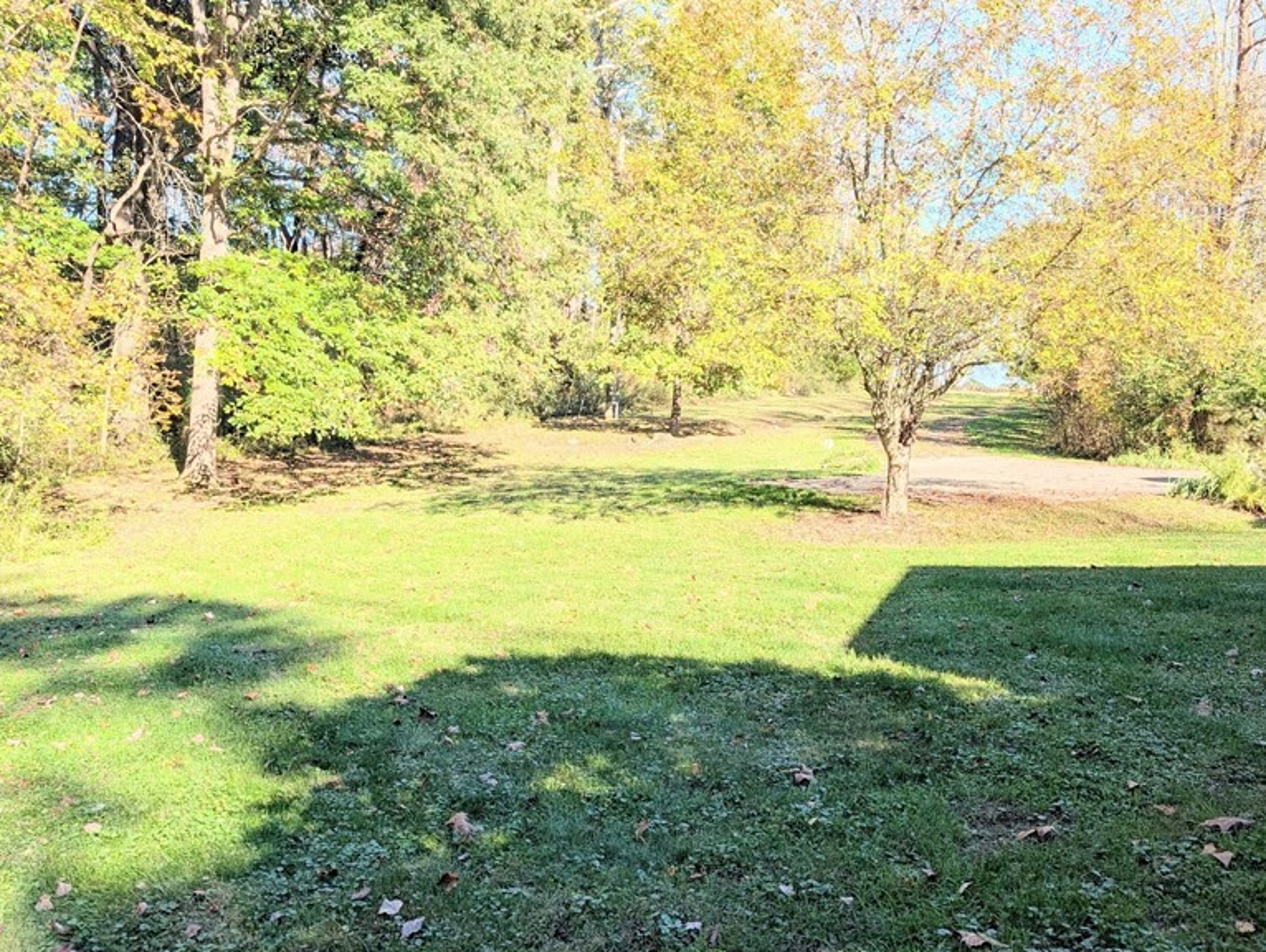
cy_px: 516
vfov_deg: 44.2
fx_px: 1171
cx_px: 693
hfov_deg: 56.7
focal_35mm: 32
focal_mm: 6.9
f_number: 1.68
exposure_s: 1/2646
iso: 20
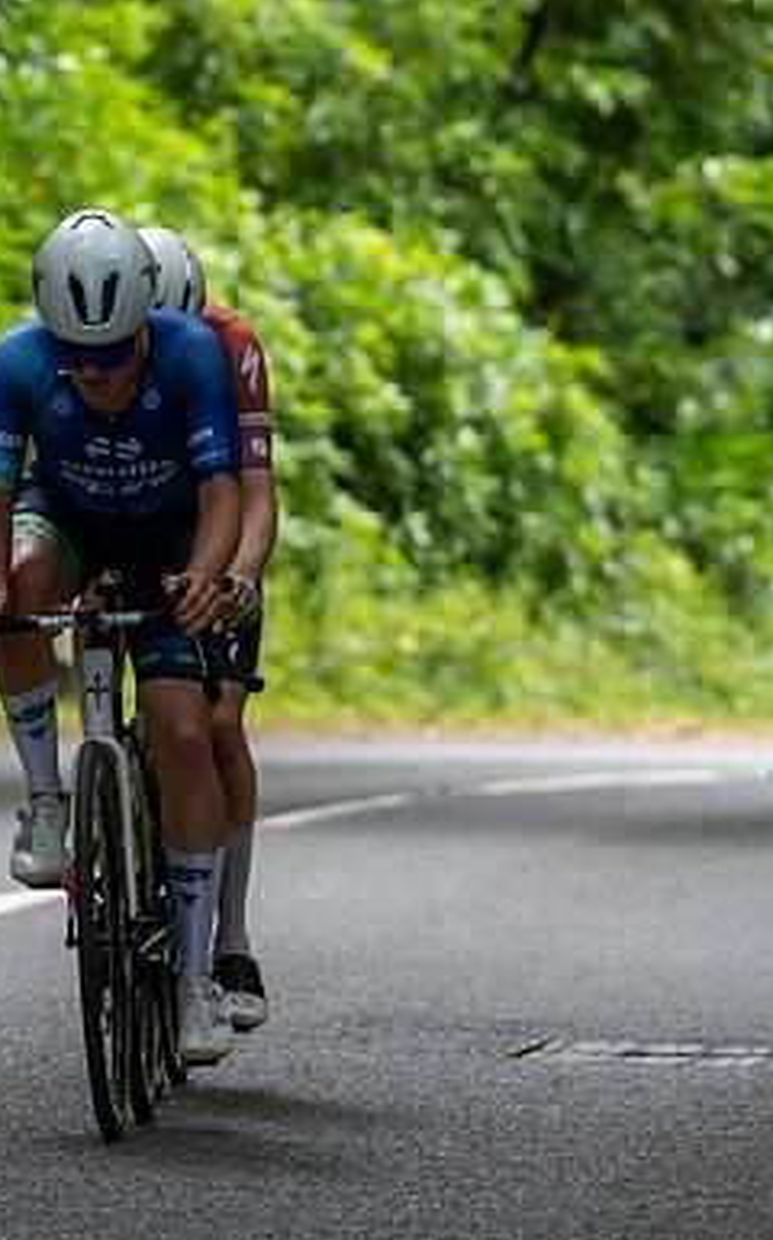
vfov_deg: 3.4
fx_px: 21039
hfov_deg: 2.1
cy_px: 424
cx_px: 7
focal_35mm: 623
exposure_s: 1/1000
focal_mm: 200
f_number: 4.5
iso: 2000
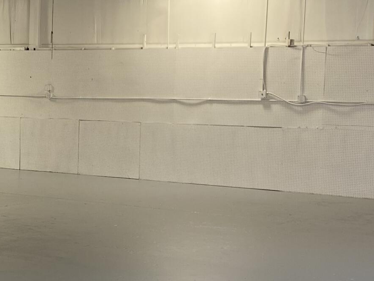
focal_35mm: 88
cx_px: 36
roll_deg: -1.5
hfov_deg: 21.7
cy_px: 177
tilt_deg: -5.2
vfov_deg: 16.8
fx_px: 951
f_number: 1.8
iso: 40
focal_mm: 4.25
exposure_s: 1/120
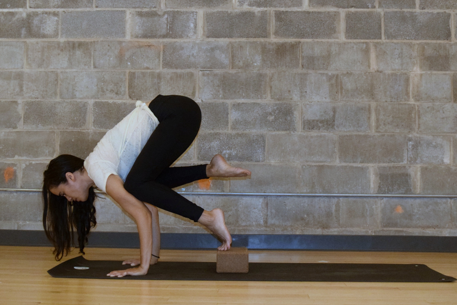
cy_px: 152
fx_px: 438
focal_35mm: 34
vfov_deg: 38.3
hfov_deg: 55.1
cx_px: 228
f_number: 3.8
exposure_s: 1/25
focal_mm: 23
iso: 3200
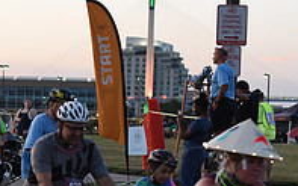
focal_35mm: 150
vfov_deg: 8.6
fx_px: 1218
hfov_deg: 13.7
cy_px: 244
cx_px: -24
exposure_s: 1/400
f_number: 3.2
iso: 2500
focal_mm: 50
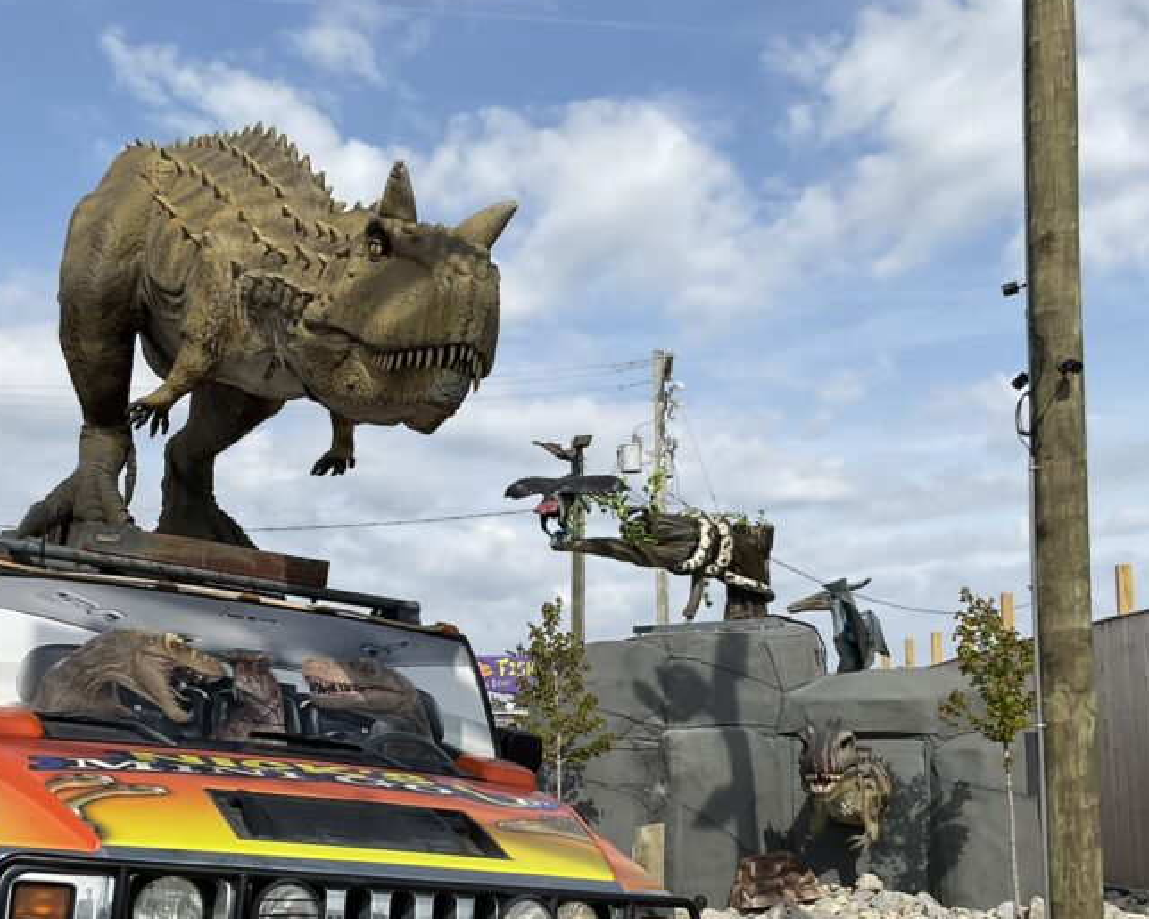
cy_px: 619
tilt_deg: +5.0
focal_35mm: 45
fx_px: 1530
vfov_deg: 33.1
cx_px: 530
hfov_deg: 41.1
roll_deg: +0.7
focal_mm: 3
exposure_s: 1/2320
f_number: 1.8
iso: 16
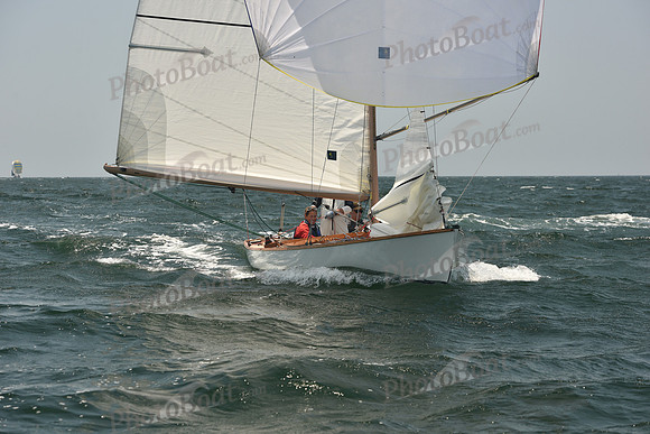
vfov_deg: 15.9
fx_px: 1553
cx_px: 325
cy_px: 217
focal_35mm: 86
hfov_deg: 23.6
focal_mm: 86
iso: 250
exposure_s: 1/640
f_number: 6.3
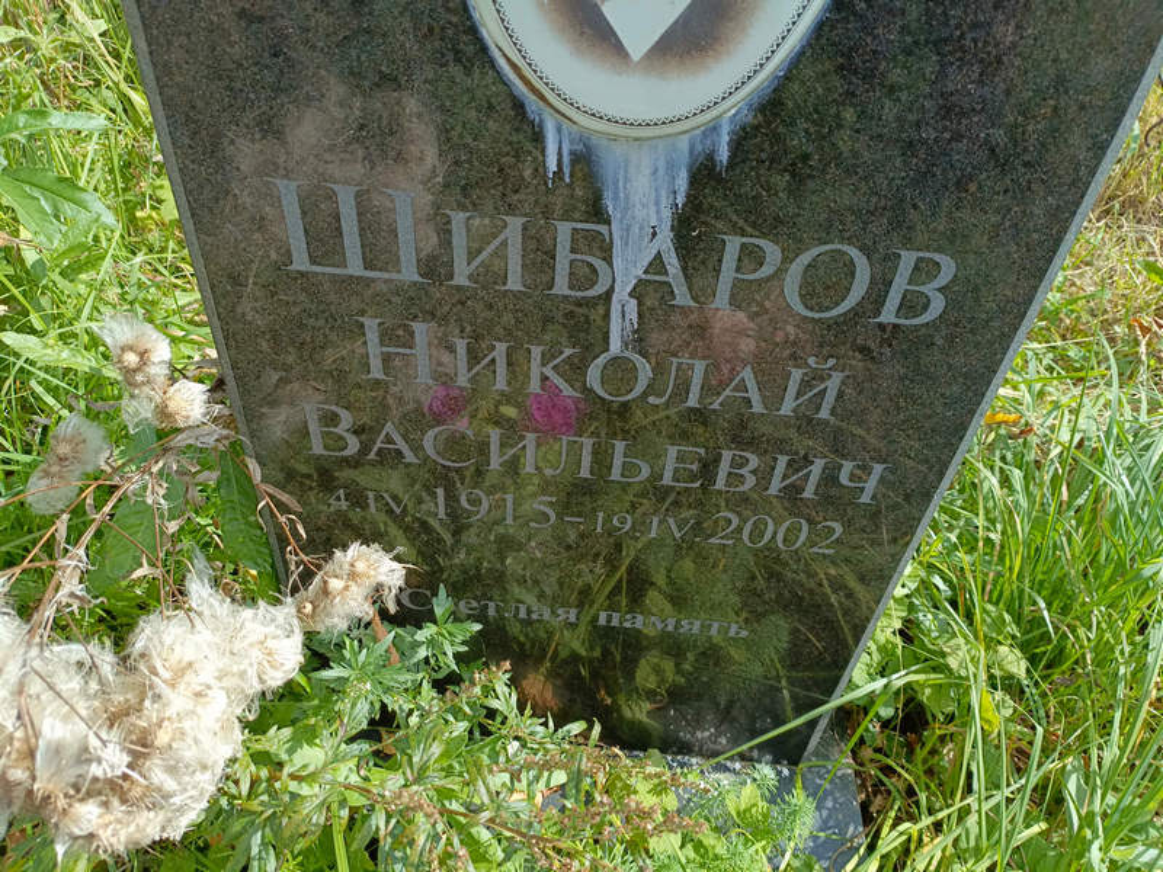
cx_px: 582
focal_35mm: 25
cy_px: 436
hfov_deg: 69.4
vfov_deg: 54.9
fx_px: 840
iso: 112
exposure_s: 1/363
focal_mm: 4.76
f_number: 1.69
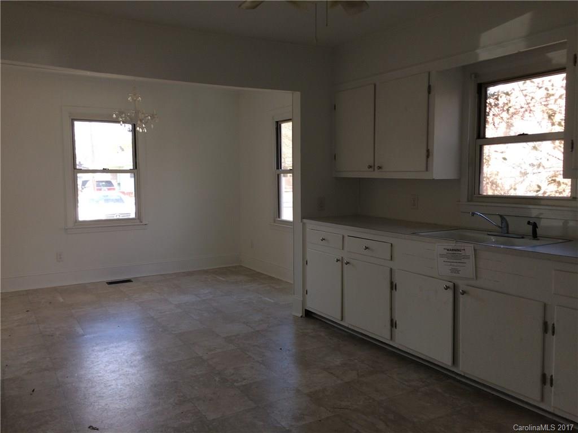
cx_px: 289
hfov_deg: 61.7
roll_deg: +1.1
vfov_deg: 48.2
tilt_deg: -4.9
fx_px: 484
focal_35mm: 29
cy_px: 216
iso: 40
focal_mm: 4.15
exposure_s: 1/60
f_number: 2.2
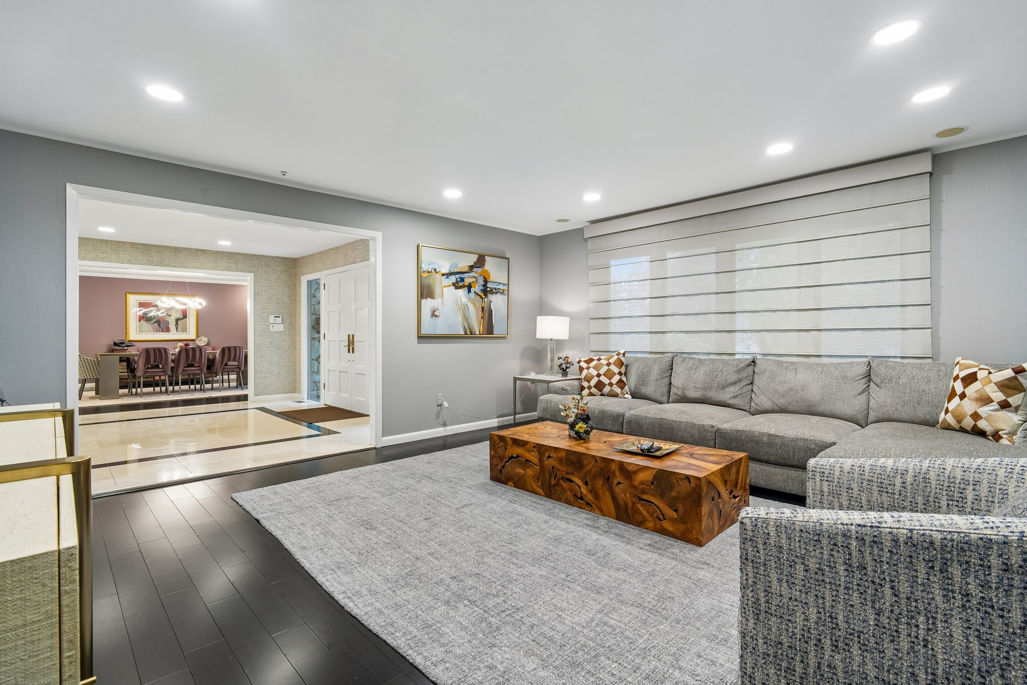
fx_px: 456
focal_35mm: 16
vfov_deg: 73.7
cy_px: 342
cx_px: 514
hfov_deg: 96.7
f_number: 8
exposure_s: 1/2.5
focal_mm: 16
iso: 400
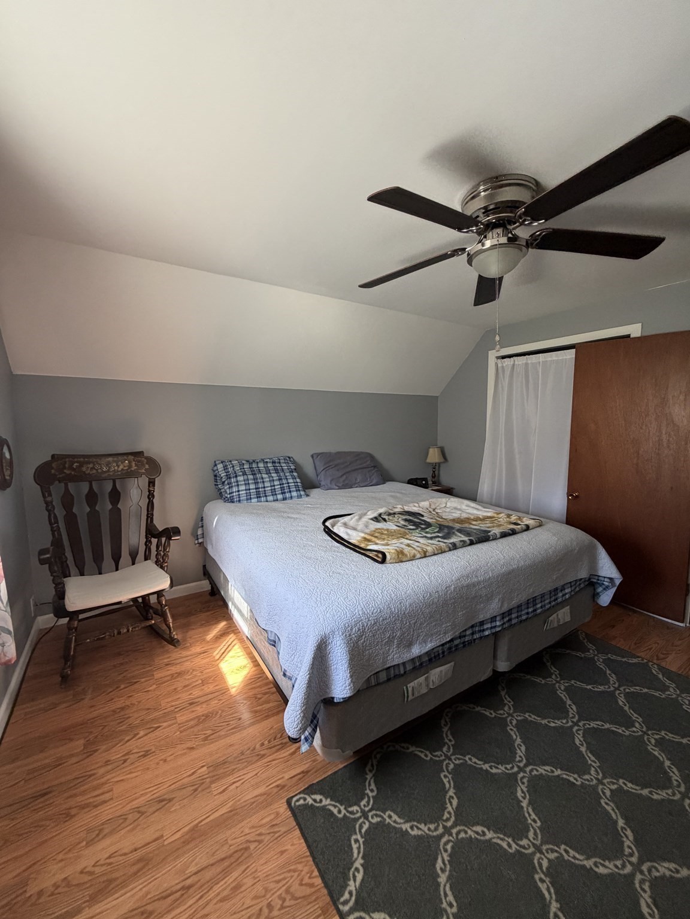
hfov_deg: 85.7
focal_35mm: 14
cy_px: 460
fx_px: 372
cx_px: 345
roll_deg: -0.2
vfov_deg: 102.1
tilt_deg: -5.4
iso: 320
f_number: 2.2
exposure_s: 1/119
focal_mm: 2.22
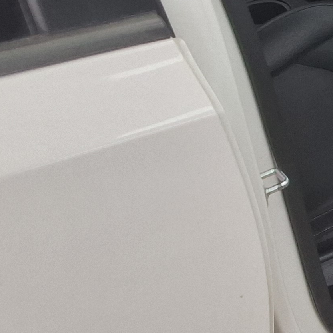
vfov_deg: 17.3
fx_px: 1056
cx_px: 622
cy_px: -44
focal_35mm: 97
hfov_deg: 15.2
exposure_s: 1/125
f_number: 1.9
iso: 32
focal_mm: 2.91
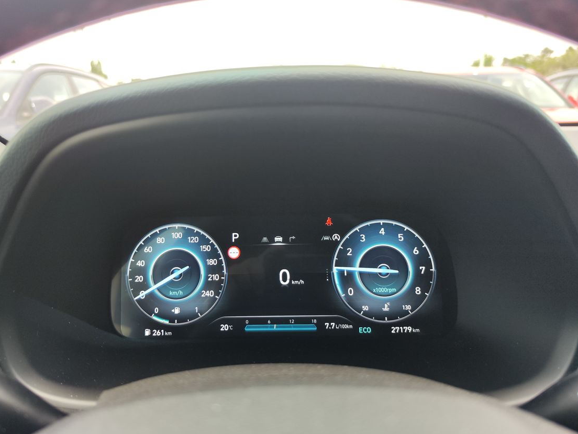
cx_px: 271
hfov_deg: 69.3
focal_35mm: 25
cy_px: 219
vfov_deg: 54.9
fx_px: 417
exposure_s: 1/400
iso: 207
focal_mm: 7.01
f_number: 1.69
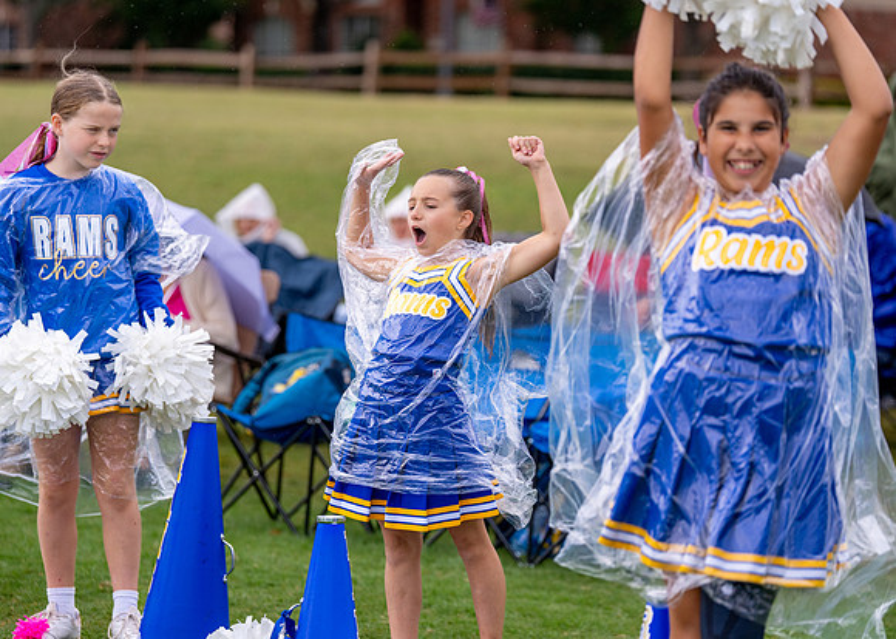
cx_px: 445
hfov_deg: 14.8
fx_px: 3450
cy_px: 322
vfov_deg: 10.6
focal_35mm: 136
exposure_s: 1/1600
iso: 400
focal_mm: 125
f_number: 2.8
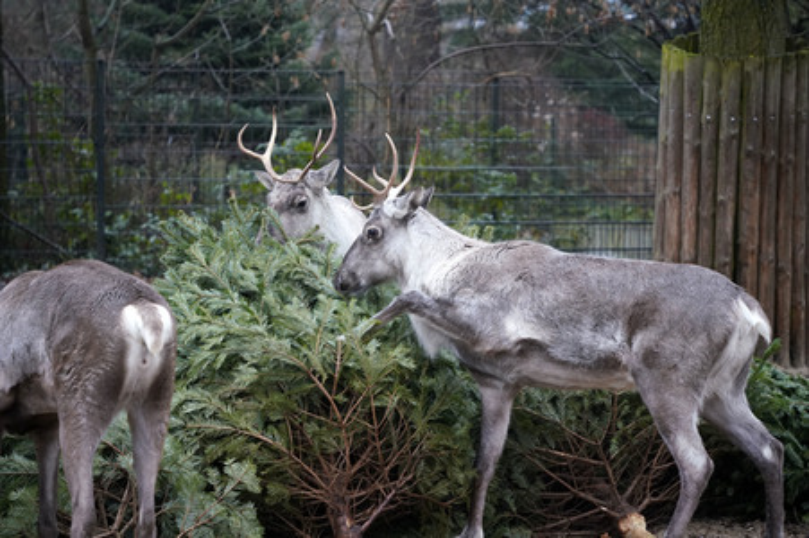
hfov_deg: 15.4
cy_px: 269
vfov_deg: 10.3
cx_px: 404
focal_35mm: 133
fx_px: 2987
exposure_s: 1/160
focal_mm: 133
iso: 1600
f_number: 5
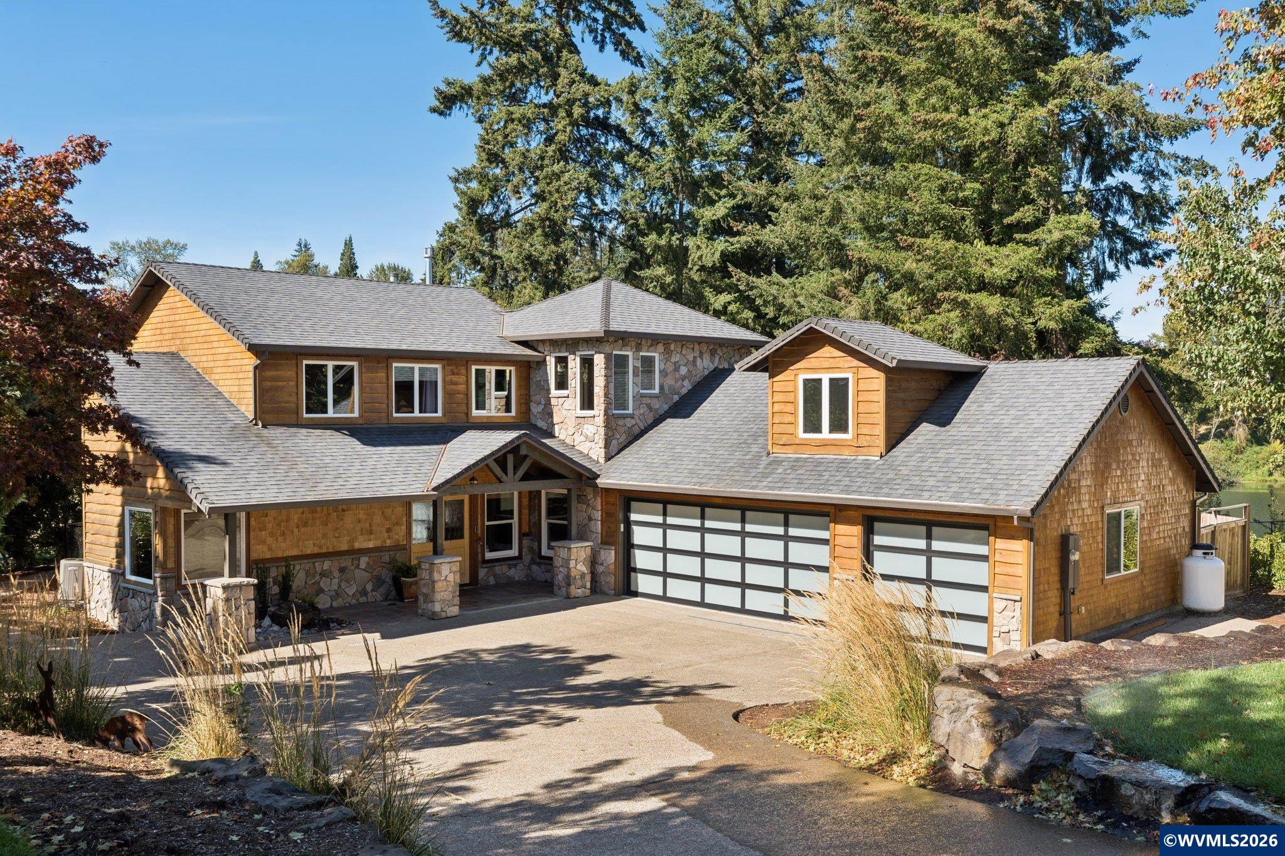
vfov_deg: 41.1
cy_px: 428
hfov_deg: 58.7
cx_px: 642
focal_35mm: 32
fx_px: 1142
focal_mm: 32
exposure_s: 1/160
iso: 100
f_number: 9
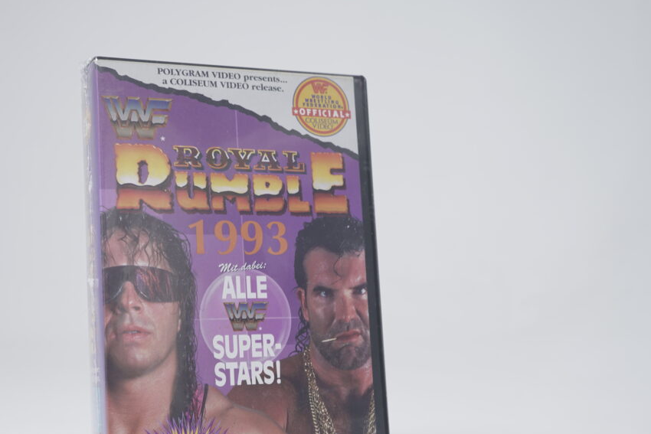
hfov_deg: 40.7
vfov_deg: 27.9
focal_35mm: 48
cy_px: 286
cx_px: 227
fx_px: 868
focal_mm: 34
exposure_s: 1/4
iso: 125
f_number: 5.6
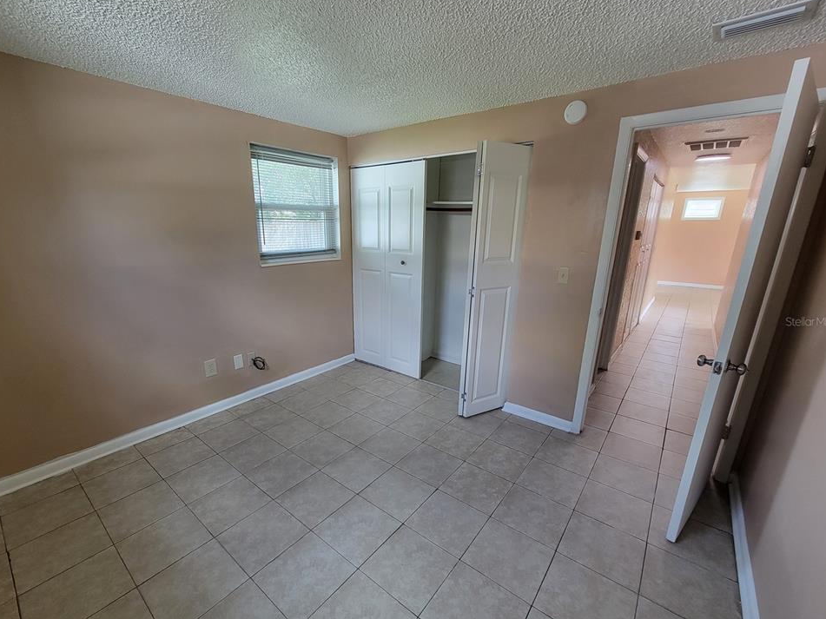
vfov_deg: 85.6
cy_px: 321
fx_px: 334
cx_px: 393
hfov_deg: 102.0
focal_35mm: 14
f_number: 2.2
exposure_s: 1/60
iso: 160
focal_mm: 2.2
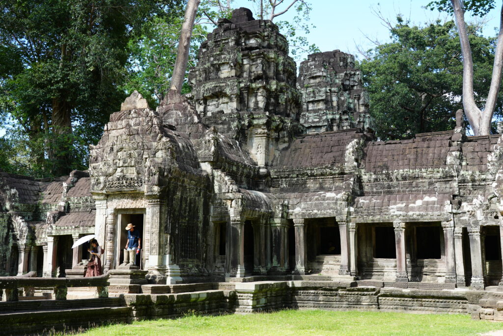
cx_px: 252
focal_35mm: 40
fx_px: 559
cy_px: 168
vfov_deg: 33.4
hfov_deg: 48.5
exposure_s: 1/100
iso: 100
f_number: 6.3
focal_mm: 40
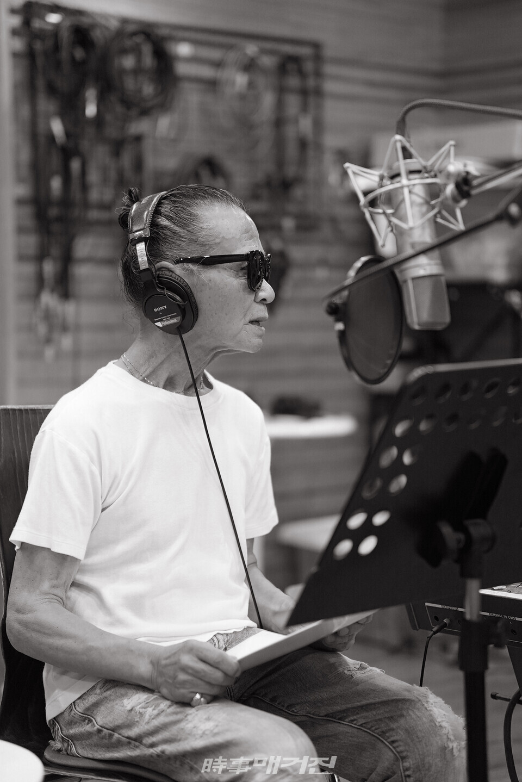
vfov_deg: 24.2
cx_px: 261
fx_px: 1825
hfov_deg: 16.3
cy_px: 391
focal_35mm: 84
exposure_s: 1/200
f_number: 1.4
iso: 640
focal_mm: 56
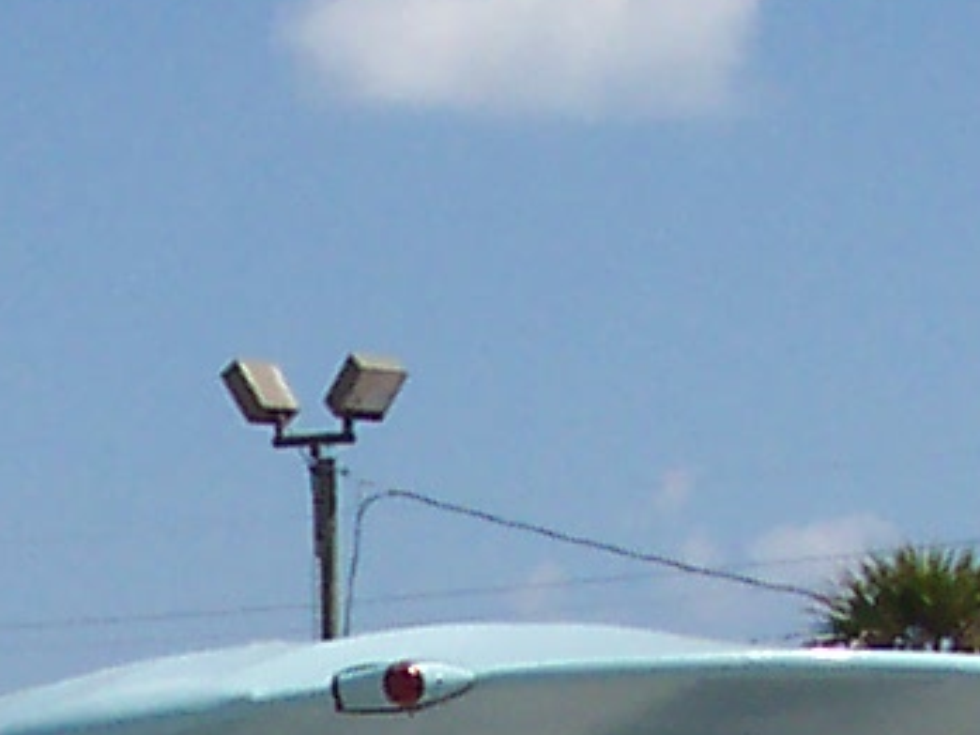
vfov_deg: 6.4
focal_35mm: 227
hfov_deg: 8.6
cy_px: 1264
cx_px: -228
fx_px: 6427
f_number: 4.8
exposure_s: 1/1000
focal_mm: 8
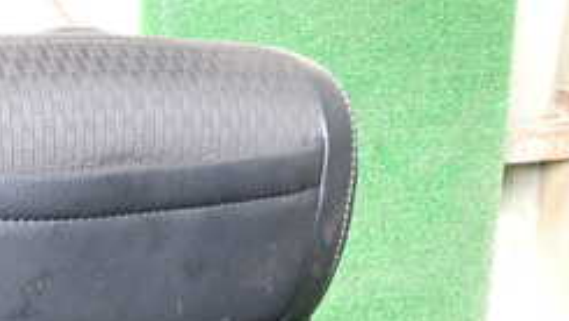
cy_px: 521
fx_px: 1207
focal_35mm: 80
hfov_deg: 24.2
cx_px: -105
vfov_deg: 13.9
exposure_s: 1/40
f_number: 2.3
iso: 320
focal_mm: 5.4
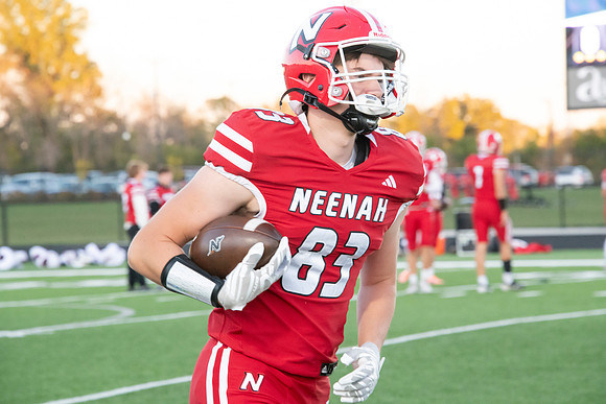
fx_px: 3536
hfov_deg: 9.8
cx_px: 303
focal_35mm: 210
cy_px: 202
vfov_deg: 6.5
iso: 8000
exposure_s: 1/400
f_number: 9
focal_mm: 210
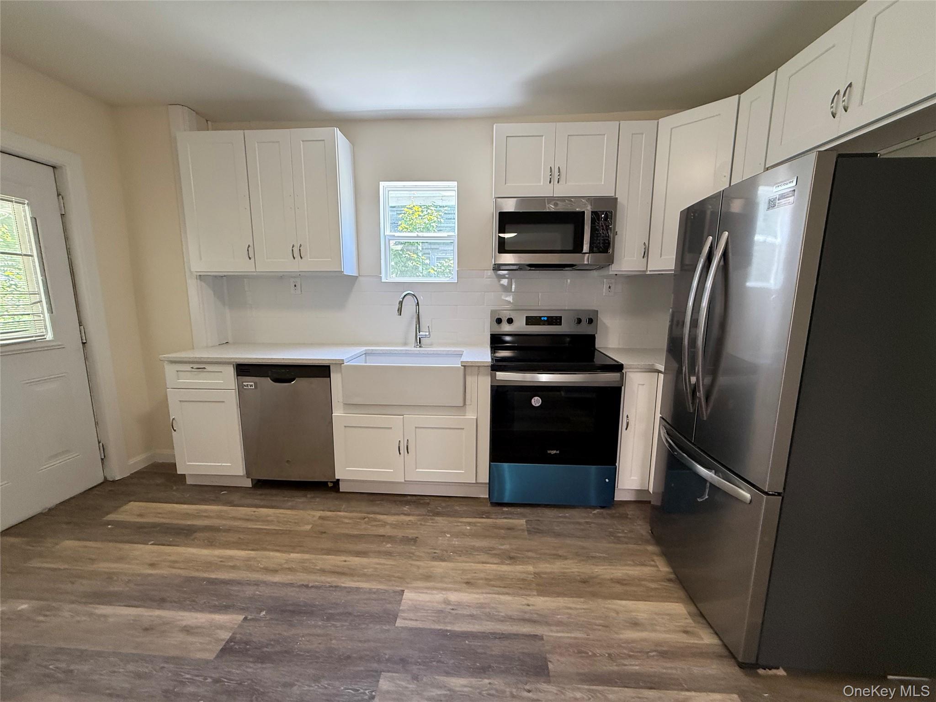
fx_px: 379
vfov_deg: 85.7
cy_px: 351
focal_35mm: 14
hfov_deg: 102.1
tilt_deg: -8.4
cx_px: 468
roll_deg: -0.9
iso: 250
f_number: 2.2
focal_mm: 2.22
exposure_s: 1/120
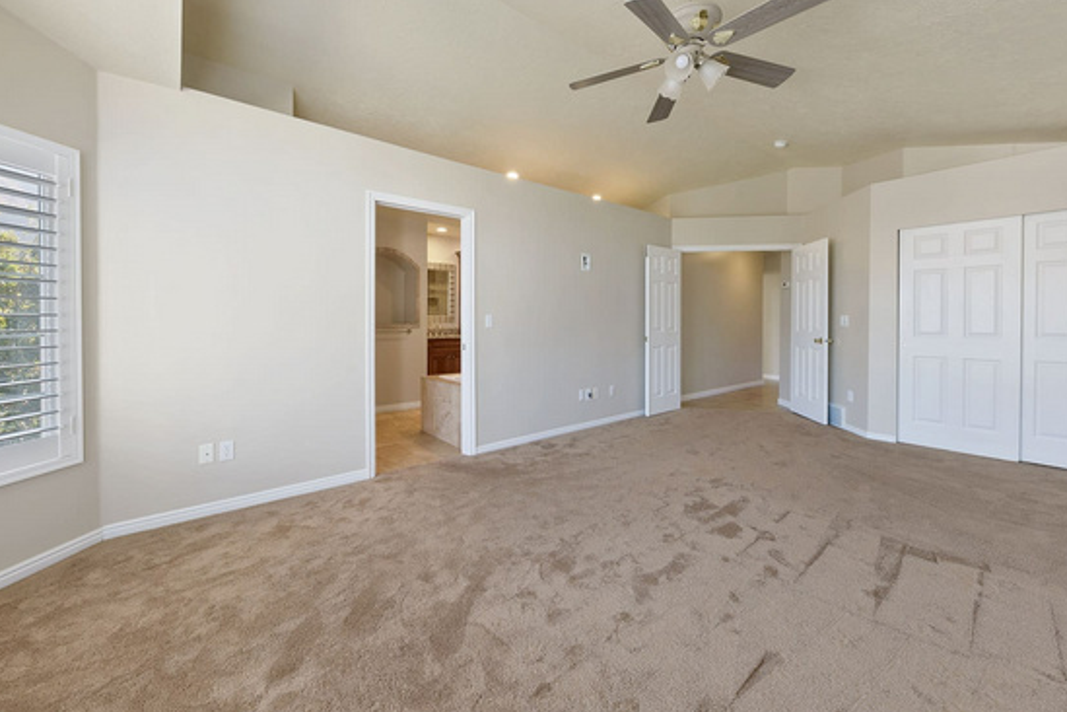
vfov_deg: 80.9
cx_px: 517
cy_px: 316
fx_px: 415
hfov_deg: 104.2
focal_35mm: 14
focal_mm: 12
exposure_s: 1/3.33
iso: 100
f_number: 8
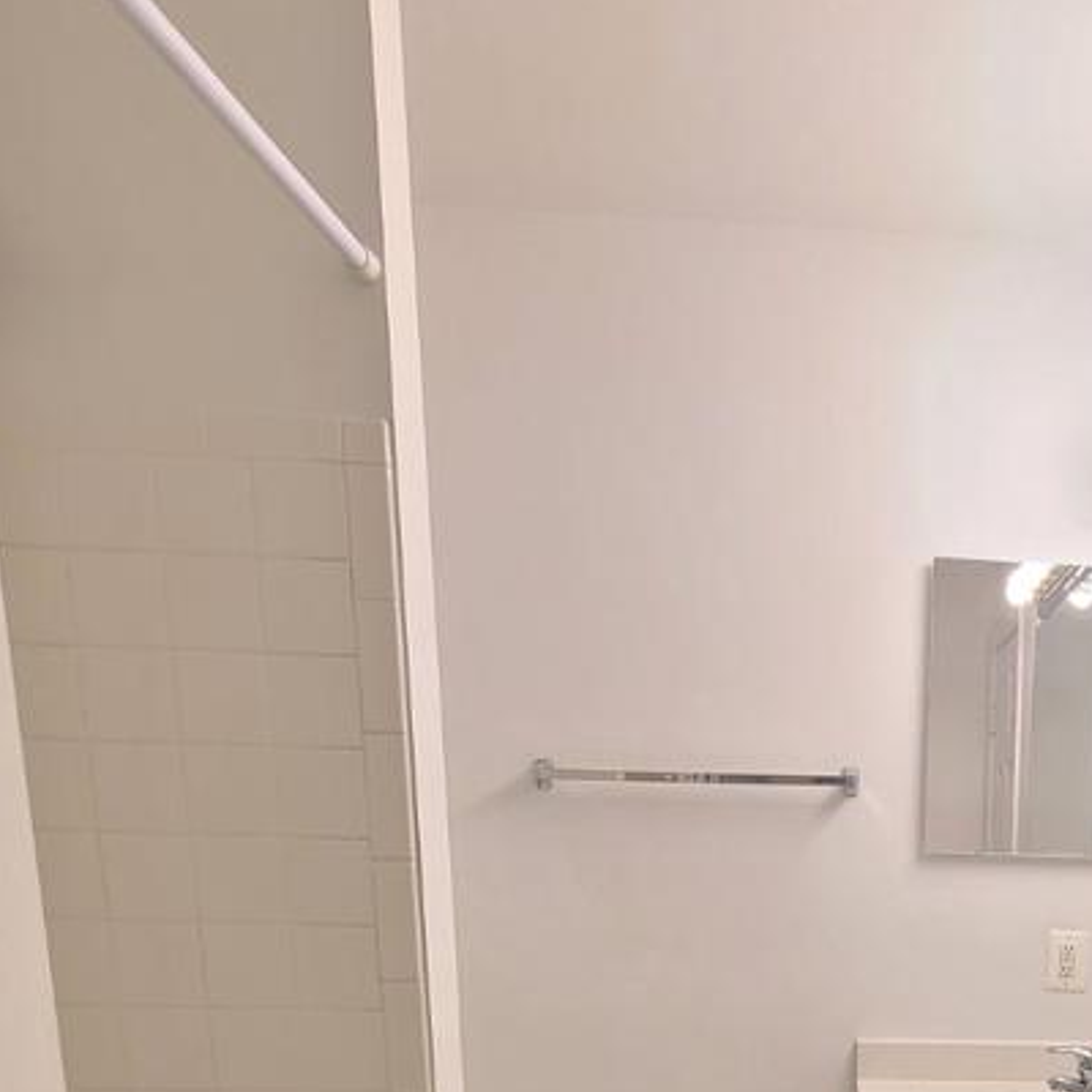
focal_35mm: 31
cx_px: 923
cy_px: 1070
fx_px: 1106
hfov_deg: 48.5
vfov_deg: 45.2
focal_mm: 2.2
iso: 80
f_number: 2.2
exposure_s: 1/60
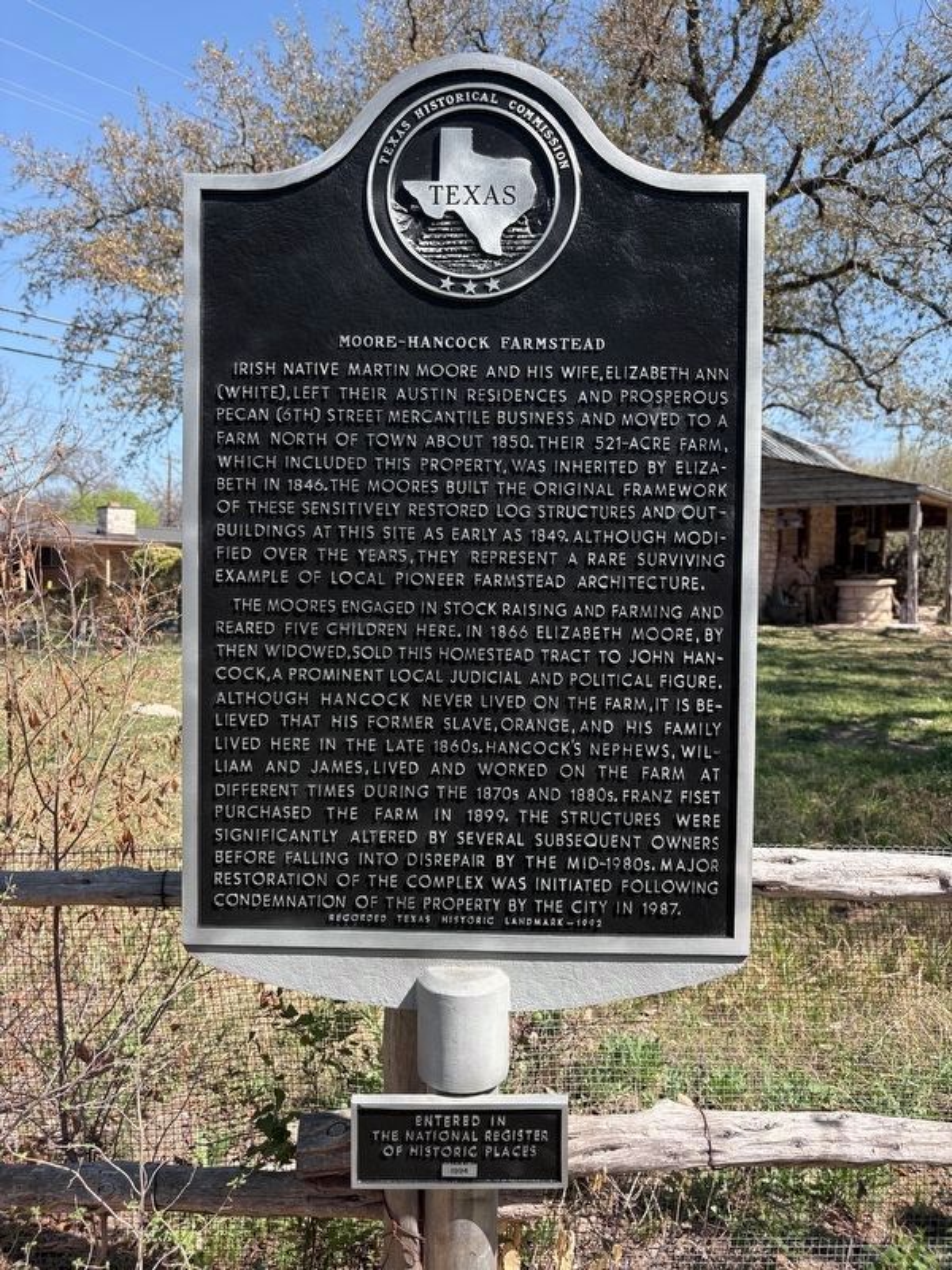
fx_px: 953
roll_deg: -1.5
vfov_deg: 67.3
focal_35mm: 26
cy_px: 635
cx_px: 476
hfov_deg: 53.1
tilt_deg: -3.6
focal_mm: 5.96
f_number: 1.6
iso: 50
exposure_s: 1/1263
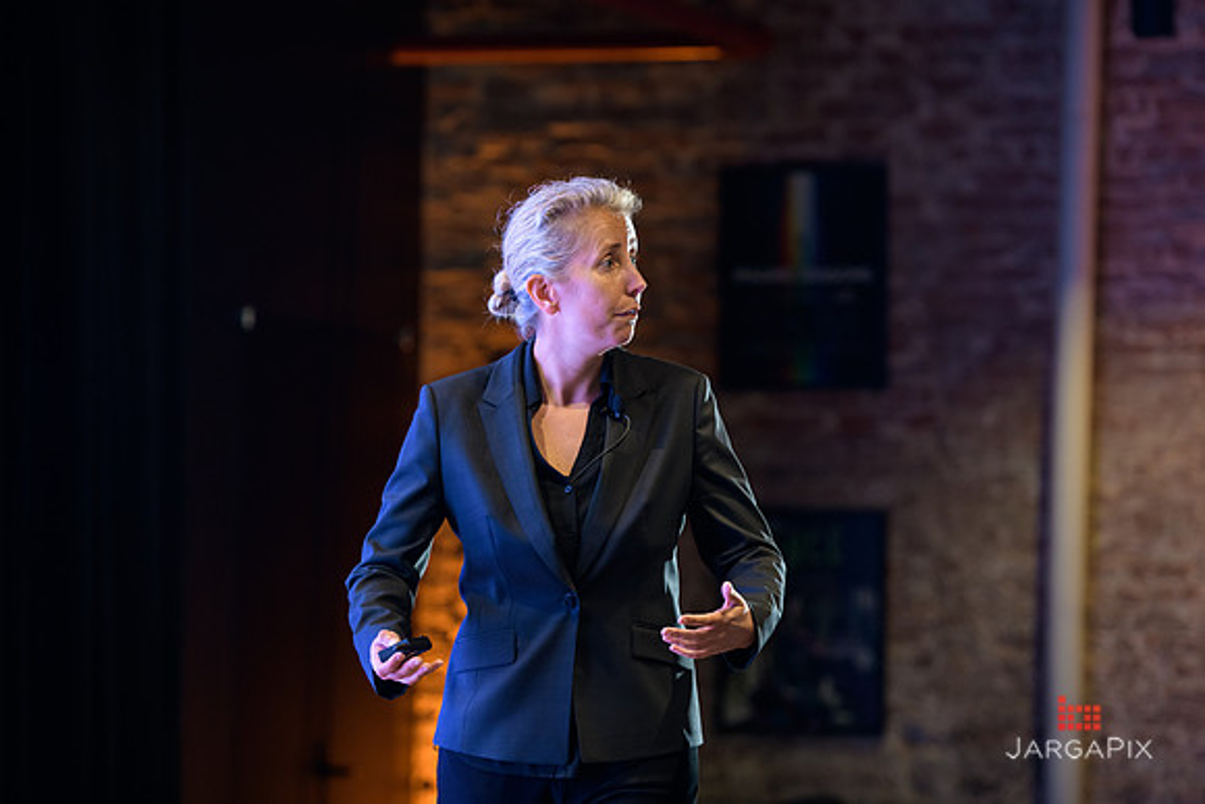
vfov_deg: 9.8
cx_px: 602
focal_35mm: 140
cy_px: 402
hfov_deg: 14.7
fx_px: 4687
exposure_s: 1/125
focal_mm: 140
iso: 1600
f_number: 3.2
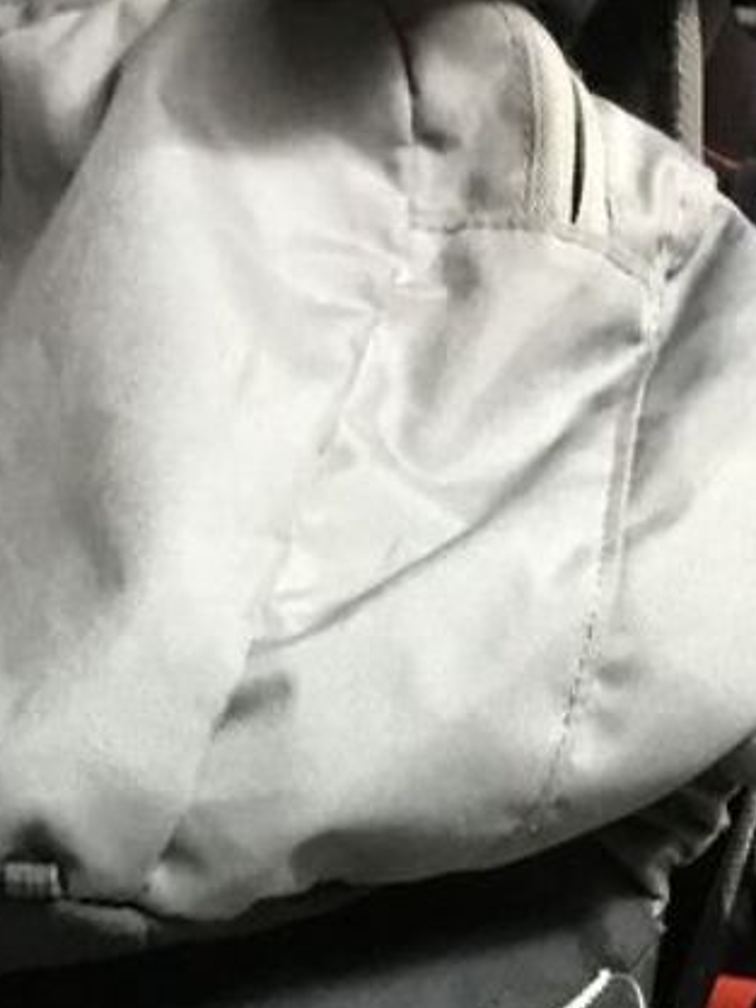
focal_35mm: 99
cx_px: 263
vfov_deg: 18.4
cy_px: 1319
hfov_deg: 14.9
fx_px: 2881
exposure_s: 1/17
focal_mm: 3.3
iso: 200
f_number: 2.4
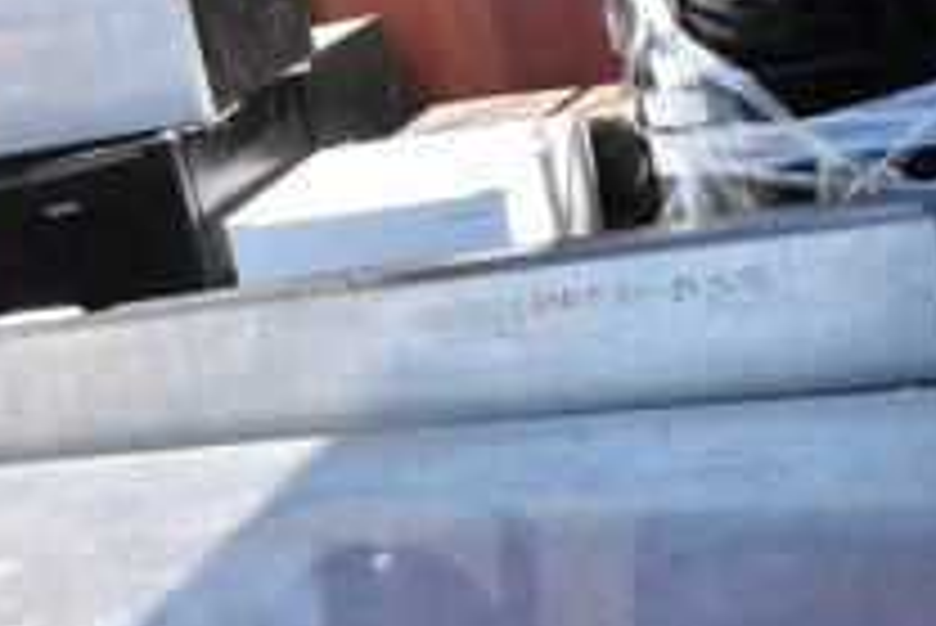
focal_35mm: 88
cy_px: 858
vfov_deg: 14.7
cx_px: 243
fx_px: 2290
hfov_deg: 22.9
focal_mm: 20
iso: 6400
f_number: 16
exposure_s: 1/1000
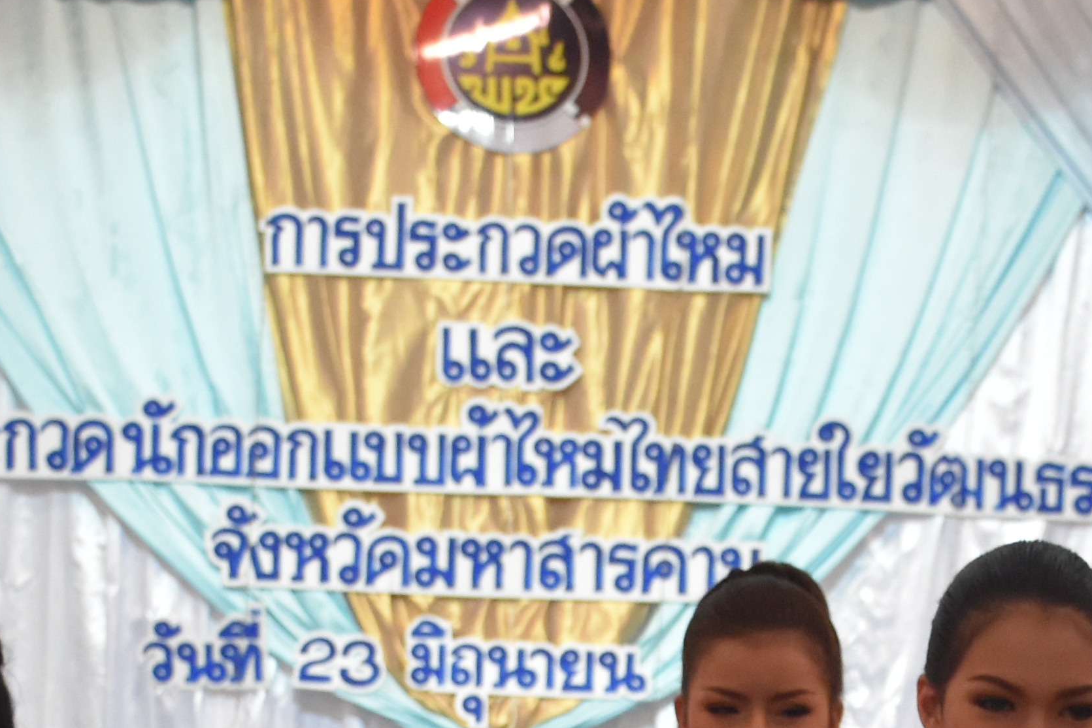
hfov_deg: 14.5
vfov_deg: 9.5
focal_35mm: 140
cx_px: 928
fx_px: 4246
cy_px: 1111
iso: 2000
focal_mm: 26
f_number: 3.8
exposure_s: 1/60
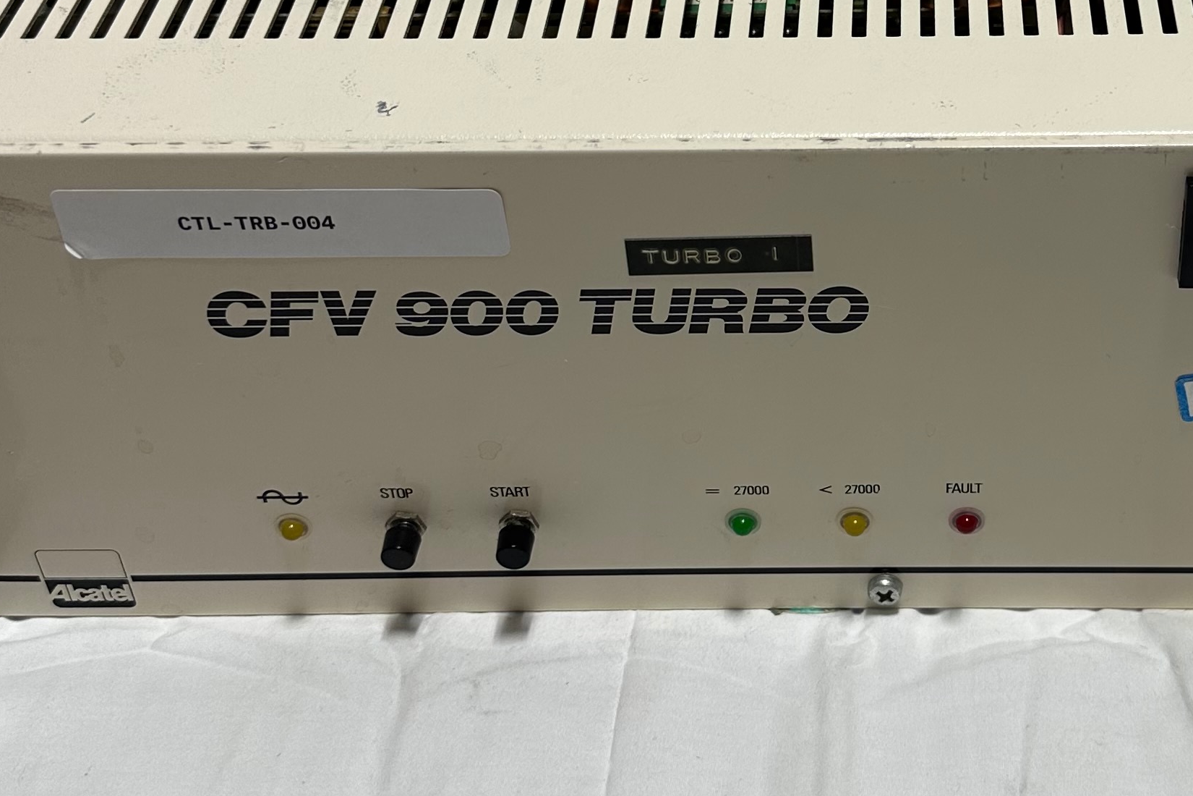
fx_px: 2021
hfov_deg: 32.3
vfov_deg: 22.1
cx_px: 876
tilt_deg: -37.9
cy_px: 212
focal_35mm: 61
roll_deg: +1.4
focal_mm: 6.86
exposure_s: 1/142
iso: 64
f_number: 1.78
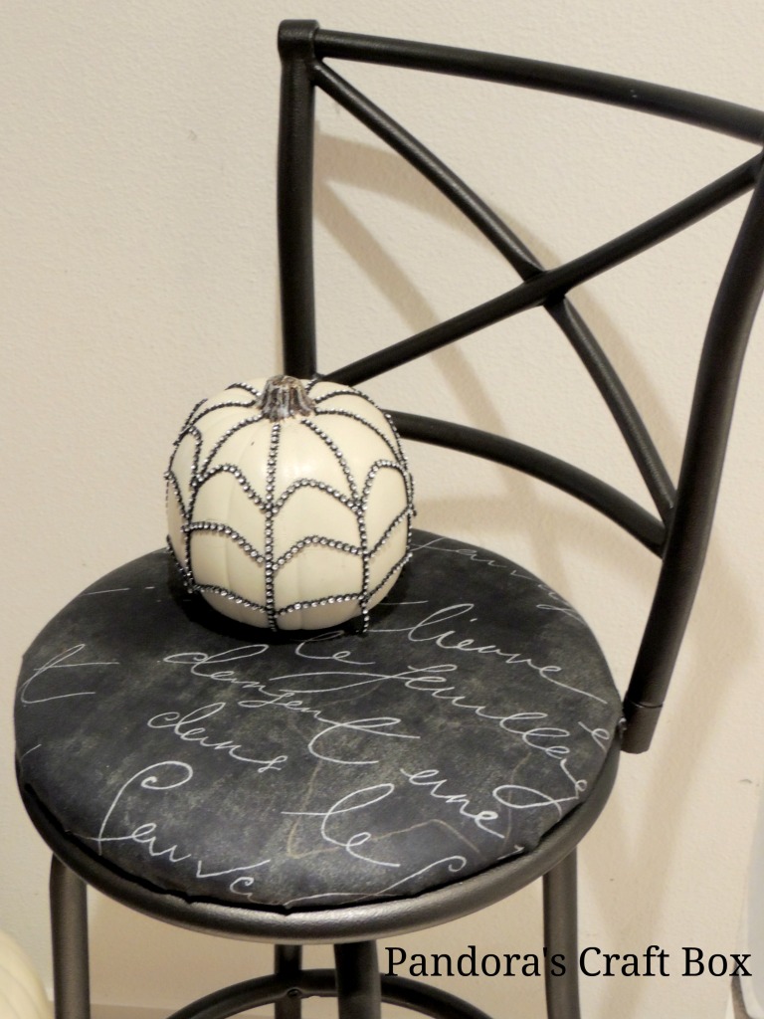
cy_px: 510
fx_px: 1471
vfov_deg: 38.2
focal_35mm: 50
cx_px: 382
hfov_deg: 29.1
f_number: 3.6
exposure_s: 1/13
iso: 500
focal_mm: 8.9
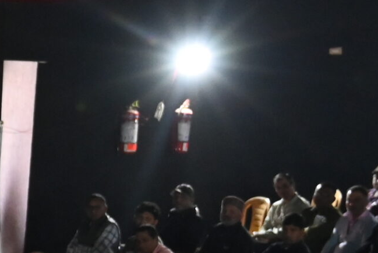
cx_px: -352
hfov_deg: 12.8
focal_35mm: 142
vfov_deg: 9.6
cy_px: 284
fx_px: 1492
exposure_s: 1/80
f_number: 4
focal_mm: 24
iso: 3200
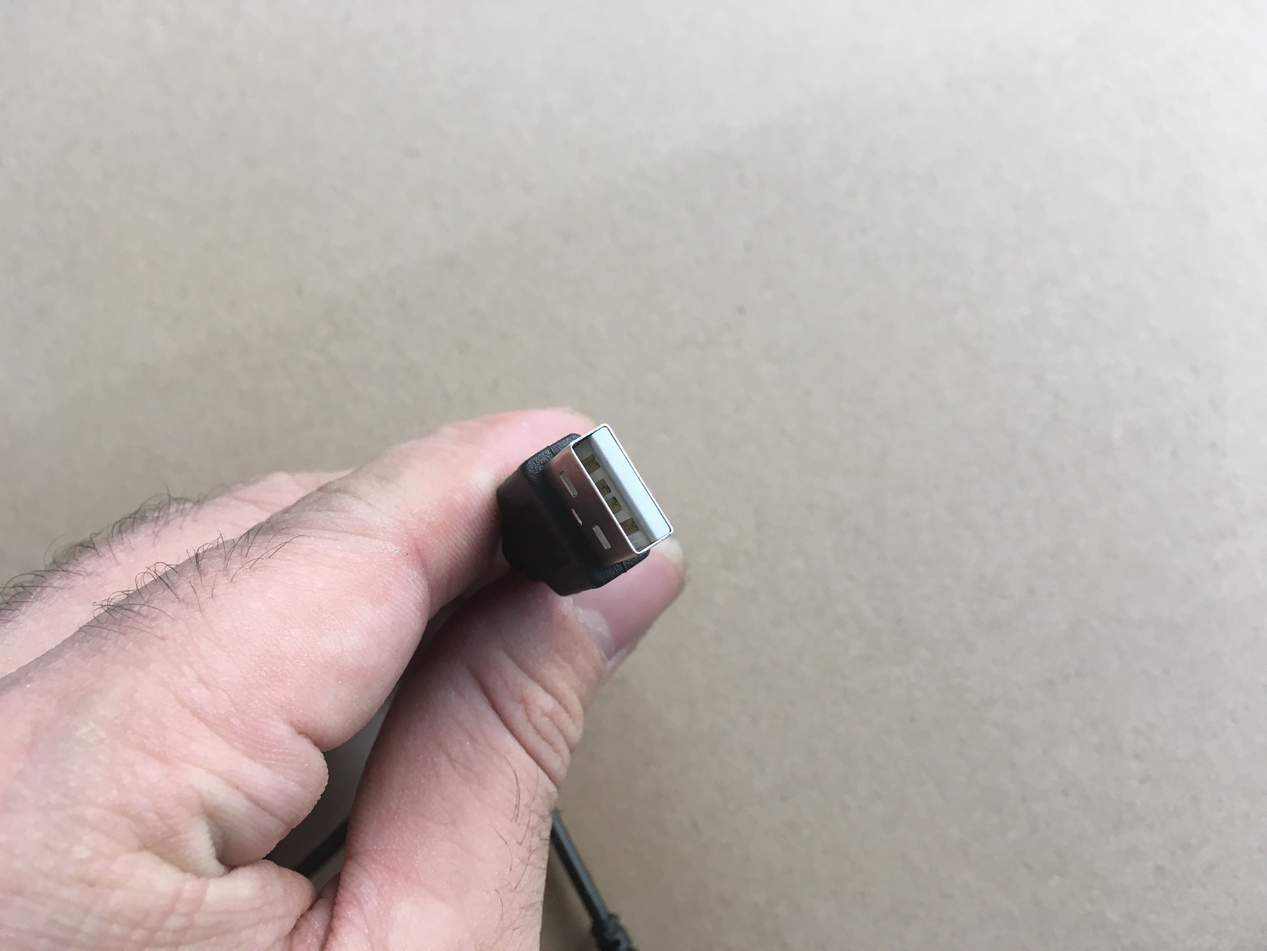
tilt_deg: -84.3
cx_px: 634
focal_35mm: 29
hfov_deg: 61.7
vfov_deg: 48.2
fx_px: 1061
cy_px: 476
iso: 40
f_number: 2.2
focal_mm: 4.15
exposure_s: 1/33
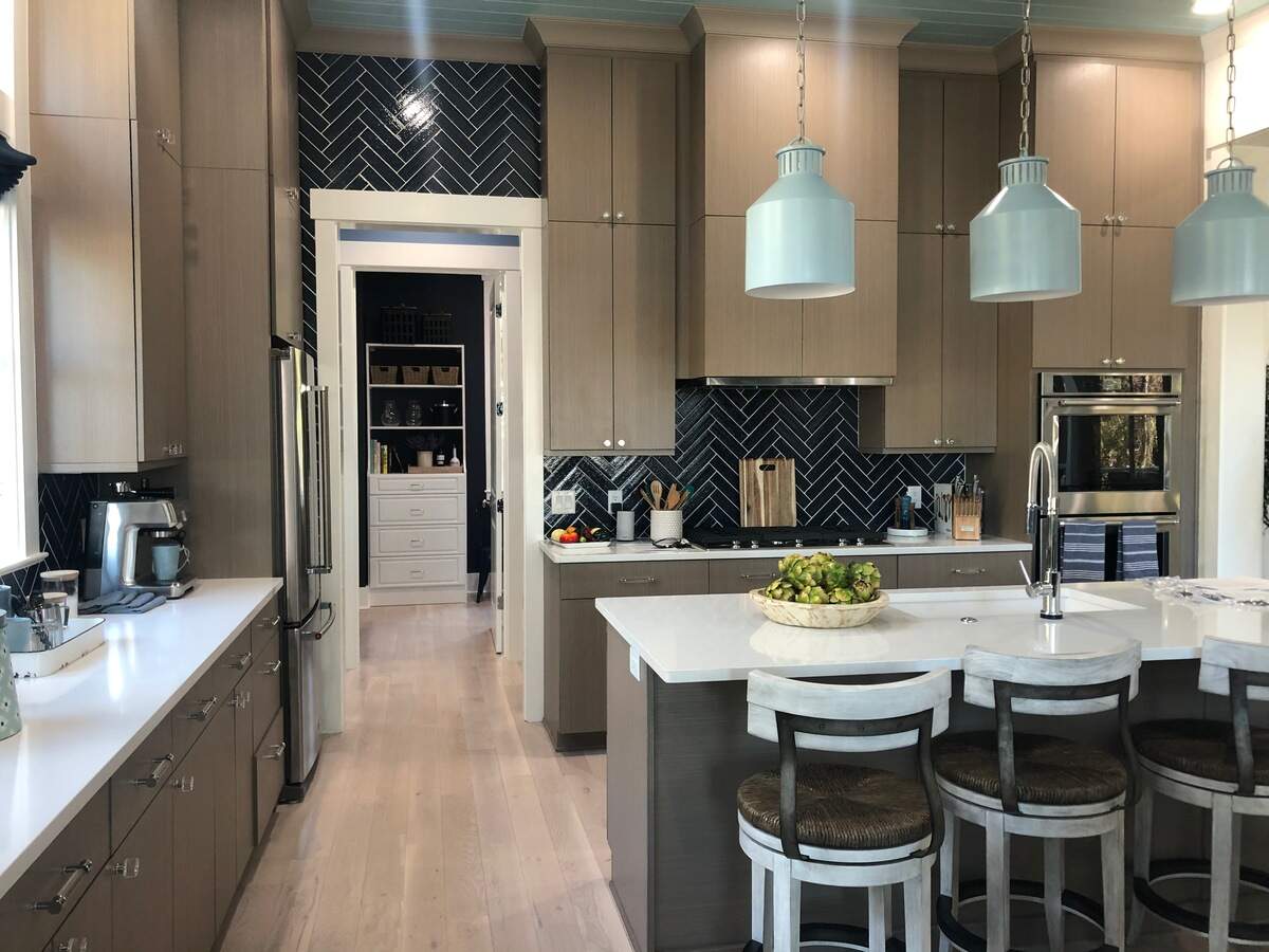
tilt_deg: -3.9
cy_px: 476
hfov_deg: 63.4
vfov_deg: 49.7
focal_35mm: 28
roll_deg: +0.1
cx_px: 634
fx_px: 1026
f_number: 1.8
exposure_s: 1/20
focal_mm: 3.99
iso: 40
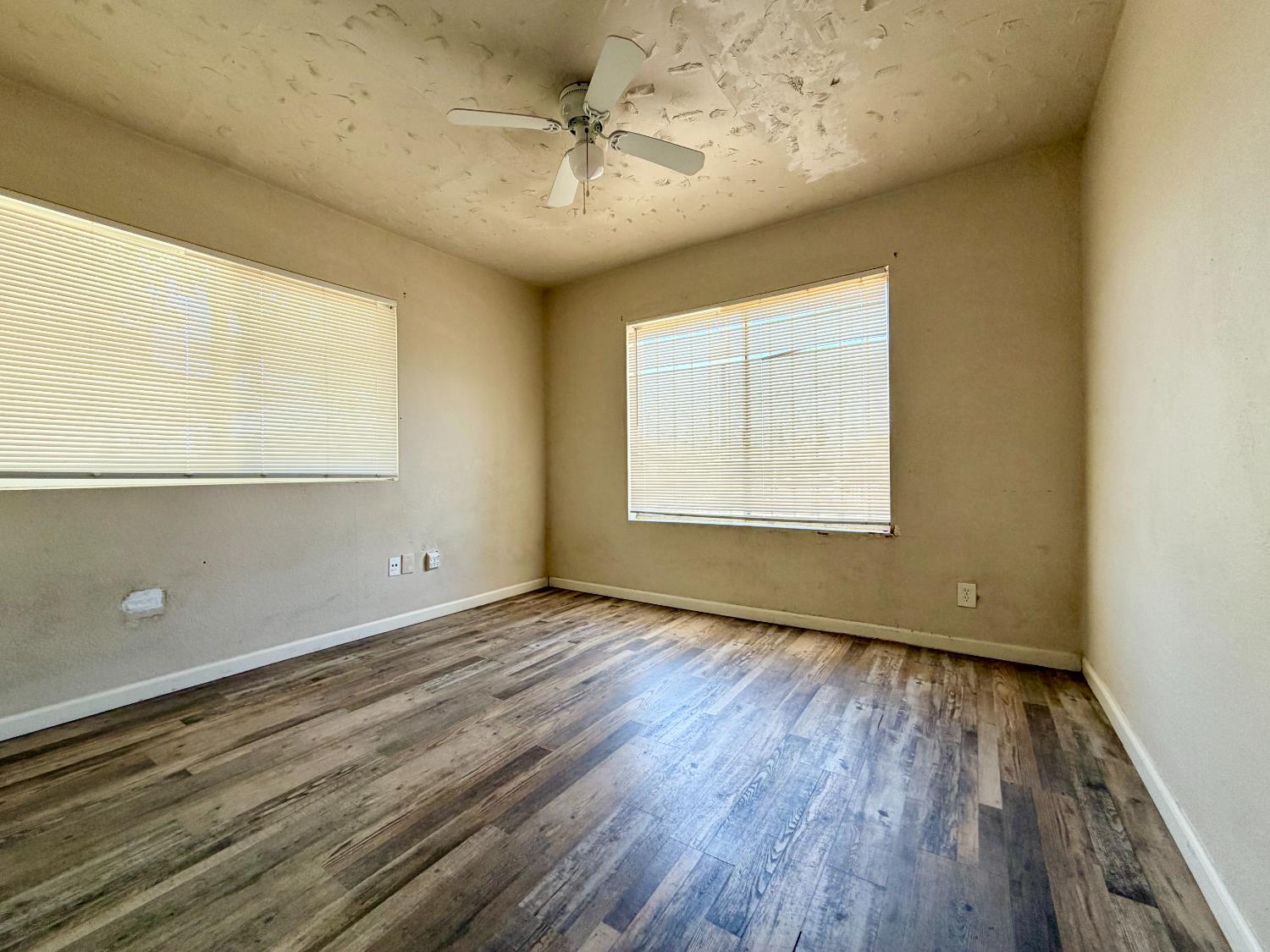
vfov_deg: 85.7
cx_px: 635
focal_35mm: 14
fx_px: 514
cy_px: 476
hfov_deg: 102.1
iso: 100
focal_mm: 2.22
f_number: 2.2
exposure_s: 1/121
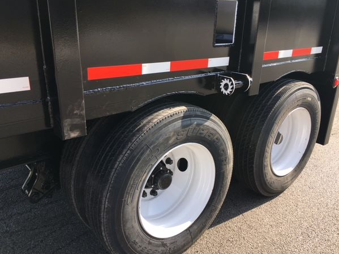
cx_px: 172
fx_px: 304
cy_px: 132
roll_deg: -0.9
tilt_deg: -20.3
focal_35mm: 31
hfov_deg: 58.4
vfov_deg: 45.4
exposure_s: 1/442
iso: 25
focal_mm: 4.15
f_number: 2.2
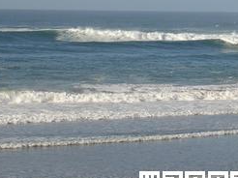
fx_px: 1765
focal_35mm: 257
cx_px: 175
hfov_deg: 7.7
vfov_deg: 5.8
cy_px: 5
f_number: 4.9
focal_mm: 17.4
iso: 50
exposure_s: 1/457
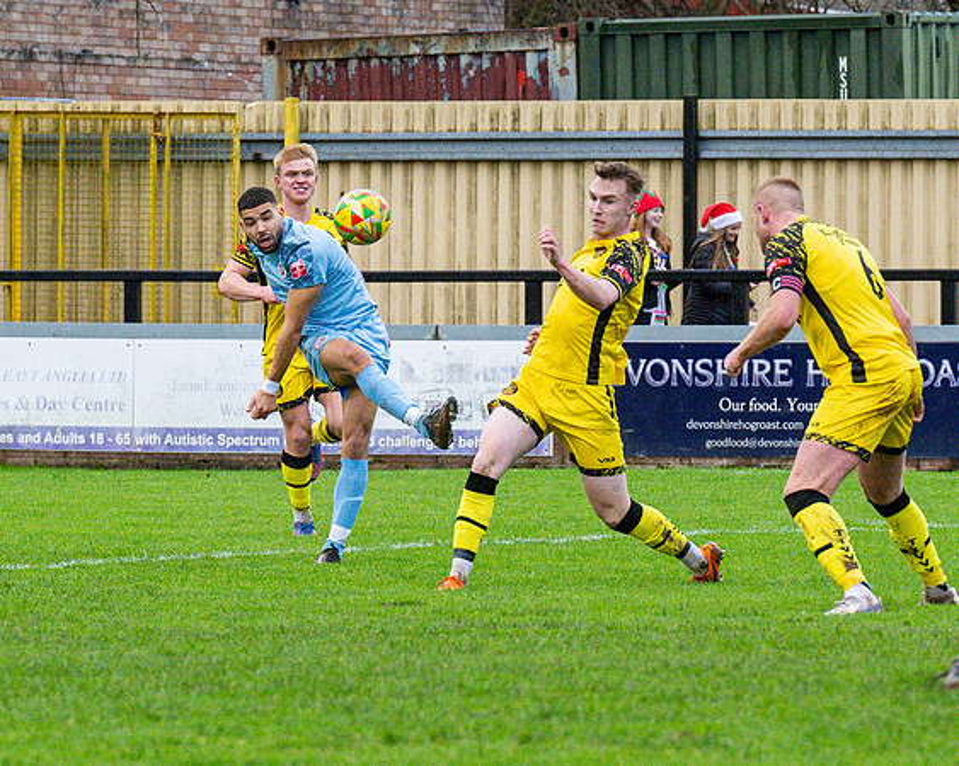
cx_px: 487
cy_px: 378
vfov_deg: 4.6
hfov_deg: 5.7
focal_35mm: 338
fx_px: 9592
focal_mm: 105
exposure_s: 1/1250
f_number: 4
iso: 2000
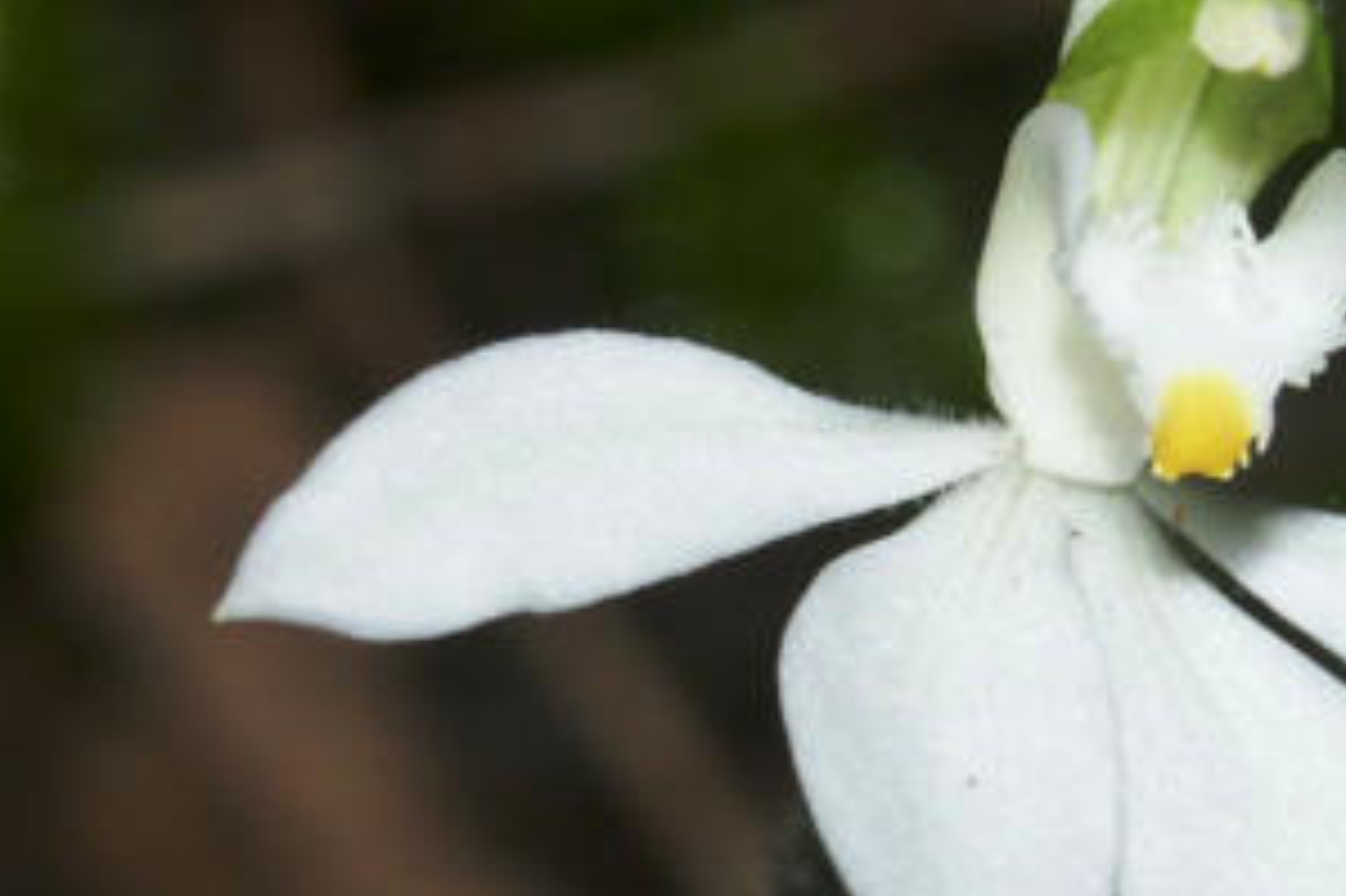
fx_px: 20701
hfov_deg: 3.7
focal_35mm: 554
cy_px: 270
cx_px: 1251
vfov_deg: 2.5
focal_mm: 50.48
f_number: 9.5
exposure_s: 1/180
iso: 100
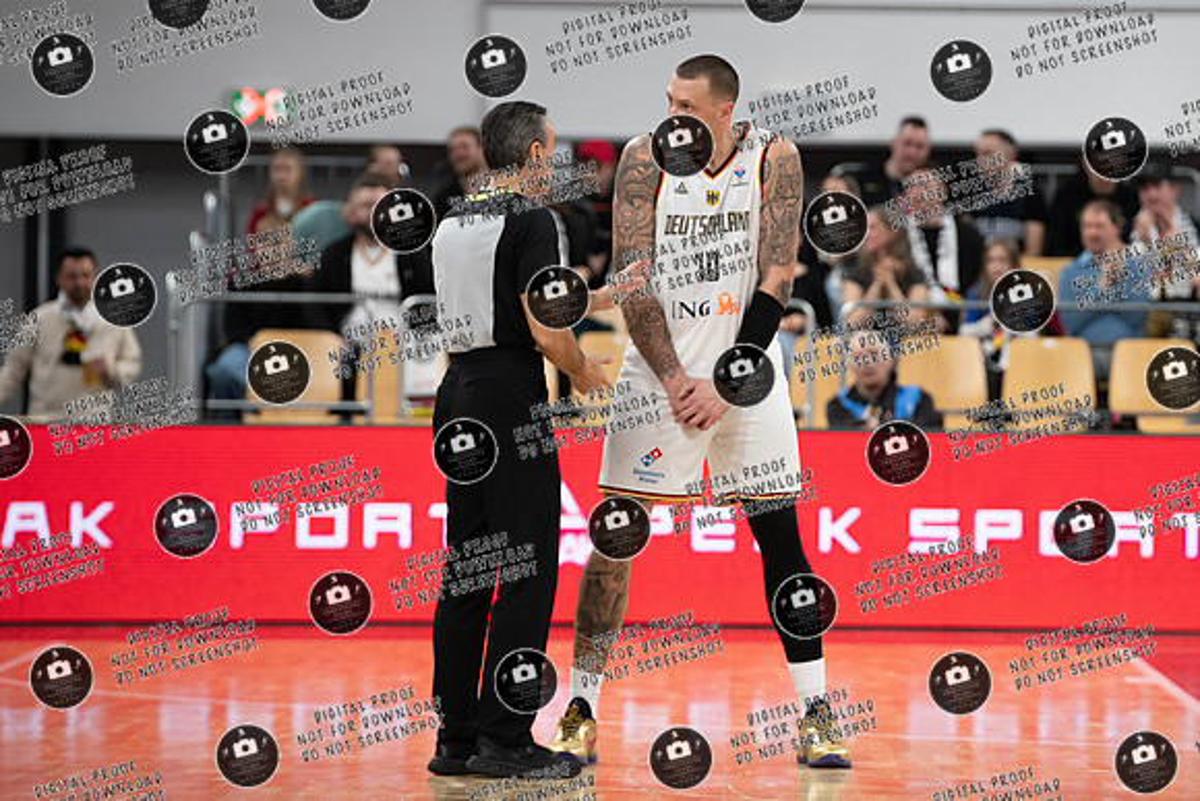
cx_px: 789
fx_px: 7815
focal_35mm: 234
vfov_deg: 5.9
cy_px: 298
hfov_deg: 8.8
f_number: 3.2
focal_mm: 175
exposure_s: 1/1000
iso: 1100
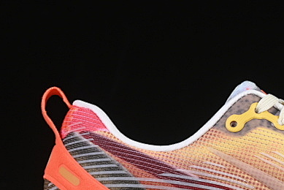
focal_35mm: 208
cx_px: 307
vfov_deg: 6.6
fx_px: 1642
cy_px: 181
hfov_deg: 9.8
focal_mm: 50
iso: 160
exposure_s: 1/80
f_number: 8
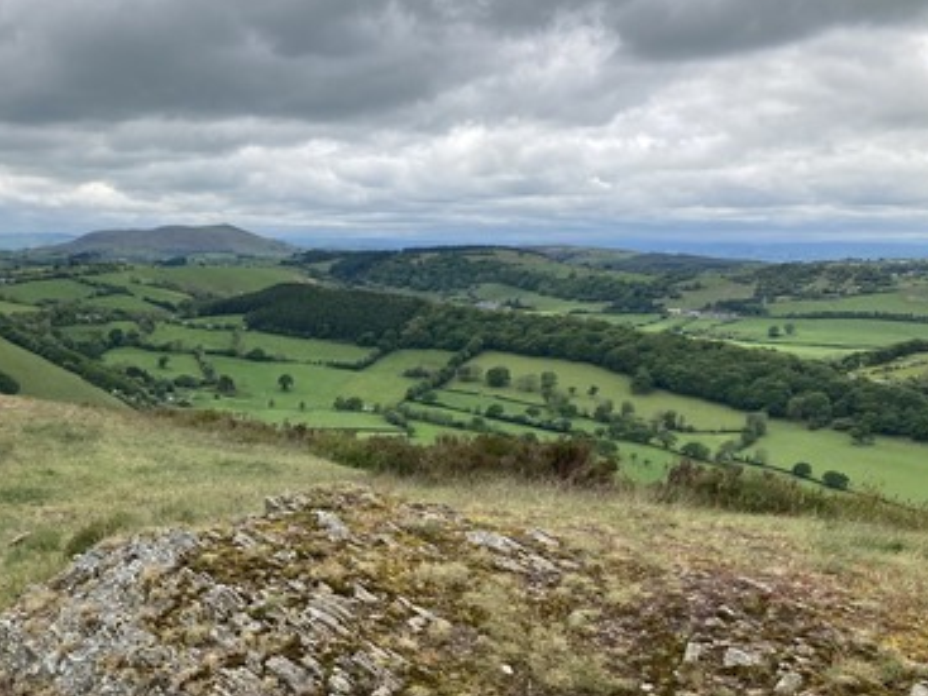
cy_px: 343
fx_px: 1206
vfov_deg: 32.2
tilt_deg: -6.3
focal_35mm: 45
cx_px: 253
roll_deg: +0.2
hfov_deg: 41.1
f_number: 1.8
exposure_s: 1/1919
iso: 20
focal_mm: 3.99
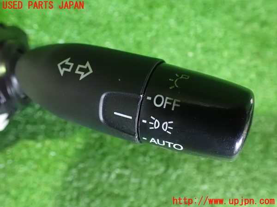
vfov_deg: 46.8
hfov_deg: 60.0
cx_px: 138
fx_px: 240
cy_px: 104
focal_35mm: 30
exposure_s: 1/30
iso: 1600
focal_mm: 5.4
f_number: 2.3
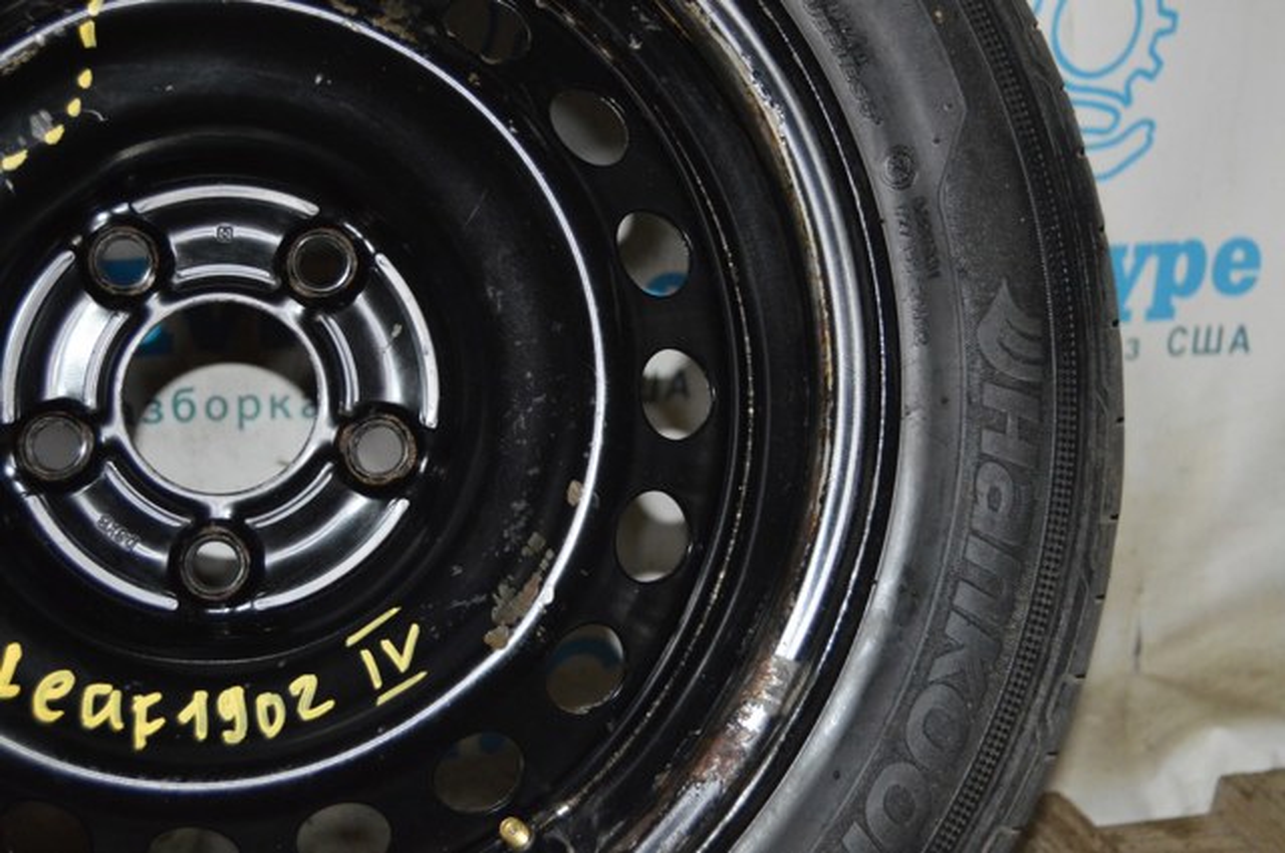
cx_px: 642
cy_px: 426
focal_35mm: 57
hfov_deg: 35.1
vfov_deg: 23.7
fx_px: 2032
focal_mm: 38
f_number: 4.8
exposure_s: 1/60
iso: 2200
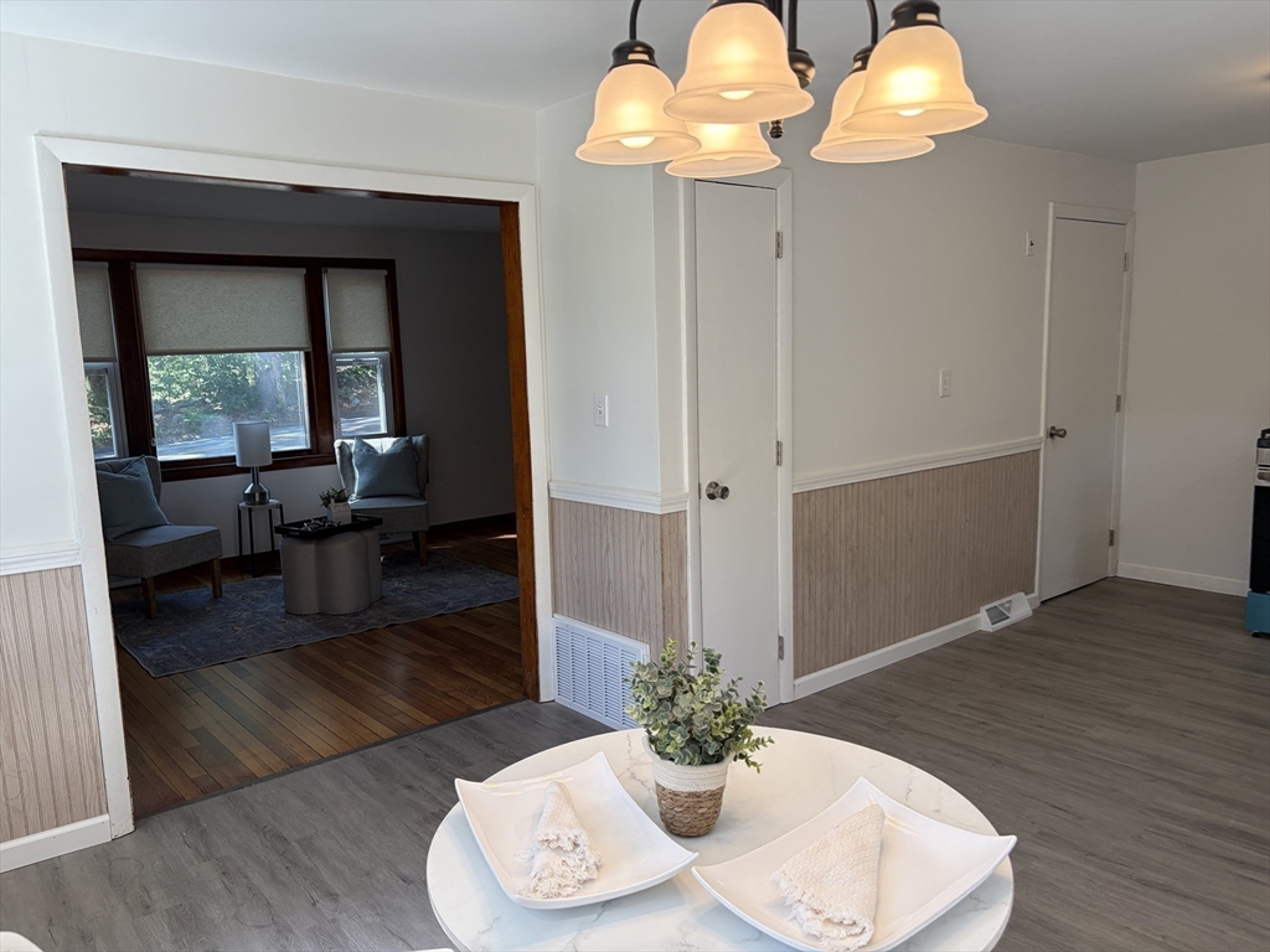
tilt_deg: -7.1
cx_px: 635
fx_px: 954
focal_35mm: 26
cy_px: 476
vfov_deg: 53.1
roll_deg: +2.5
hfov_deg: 67.3
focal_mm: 5.96
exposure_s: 1/196
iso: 64
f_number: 1.6
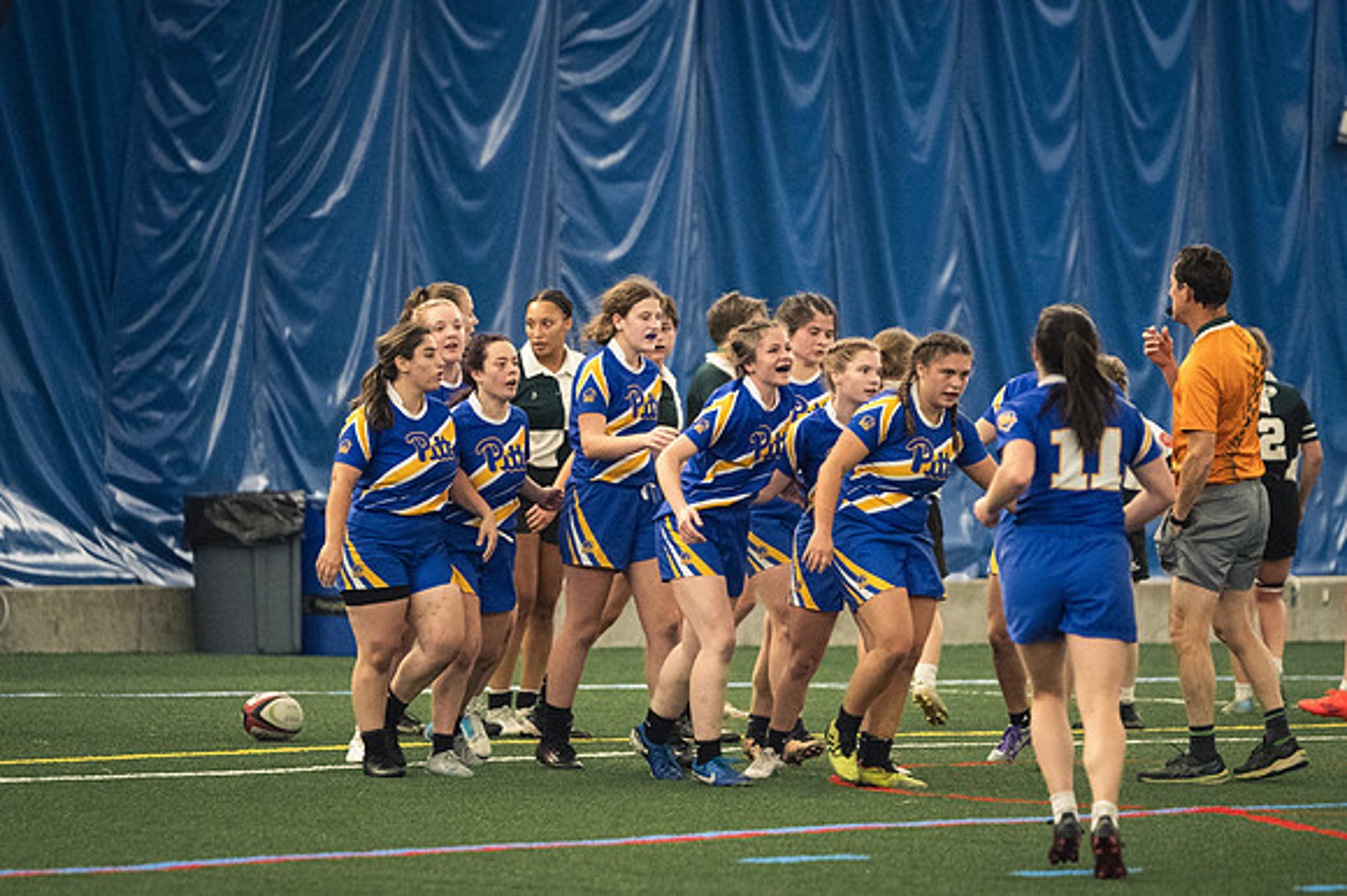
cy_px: 448
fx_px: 11218
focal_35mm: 300
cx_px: 674
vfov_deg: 4.6
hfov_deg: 6.9
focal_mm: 200
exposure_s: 1/500
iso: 8000
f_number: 2.8
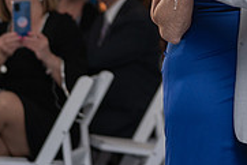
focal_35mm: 264
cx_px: 248
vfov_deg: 5.2
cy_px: -104
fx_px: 1813
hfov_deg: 7.8
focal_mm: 75
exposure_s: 1/250
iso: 500
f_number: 2.8
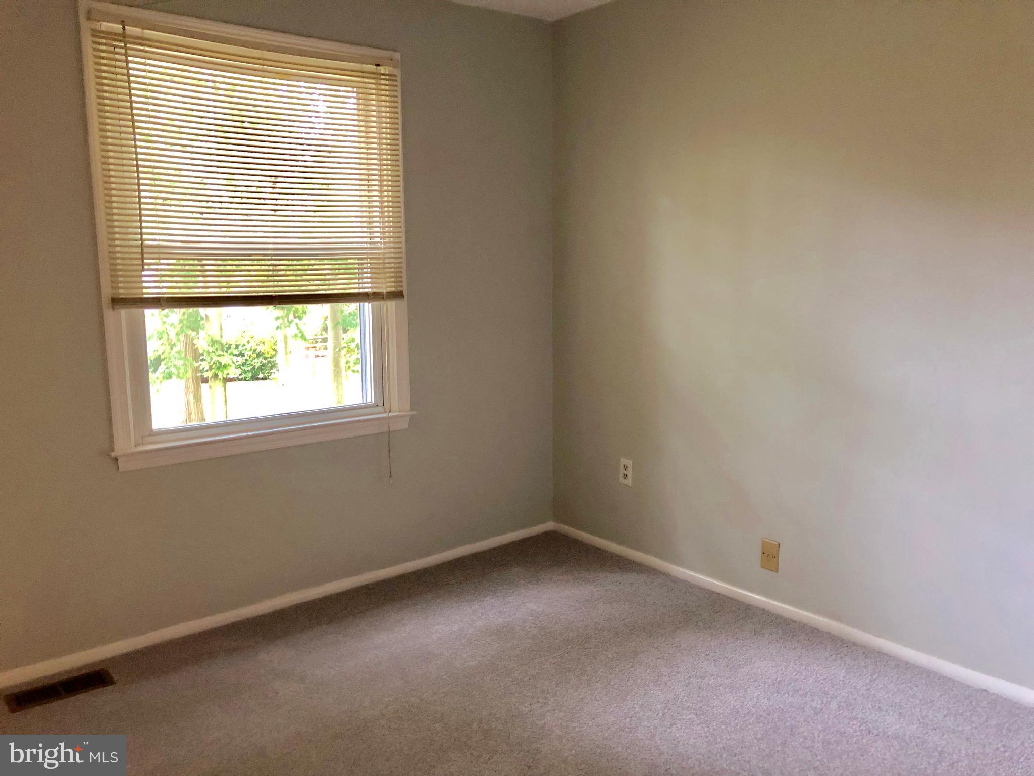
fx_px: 836
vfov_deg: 49.7
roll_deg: +0.2
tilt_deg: -9.0
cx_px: 517
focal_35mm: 28
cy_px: 388
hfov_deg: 63.4
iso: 100
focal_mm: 3.99
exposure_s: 1/5
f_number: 1.8
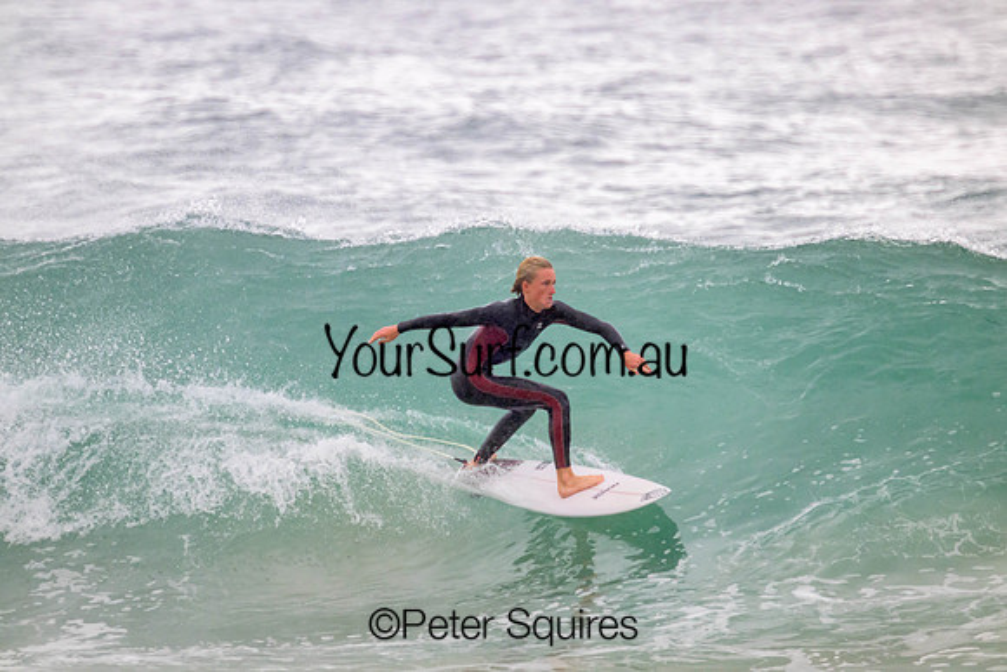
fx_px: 22382
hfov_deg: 2.6
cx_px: 504
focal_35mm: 800
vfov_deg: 1.7
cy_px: 336
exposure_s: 1/2000
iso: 1800
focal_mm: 800
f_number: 11
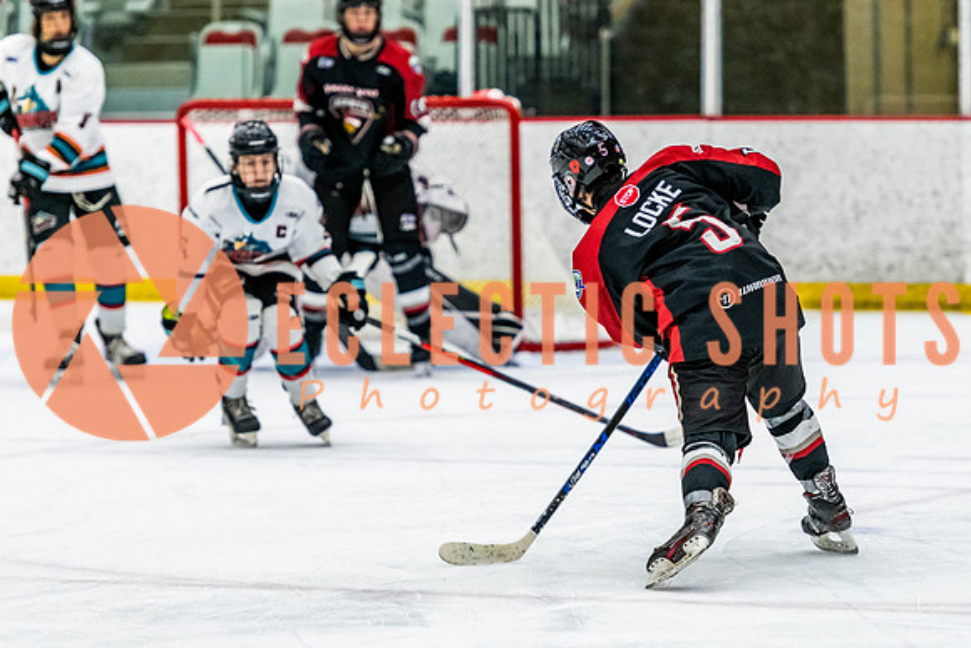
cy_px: 275
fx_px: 6005
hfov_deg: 9.2
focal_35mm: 223
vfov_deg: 6.2
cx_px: 595
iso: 3200
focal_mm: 165
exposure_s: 1/640
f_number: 2.8
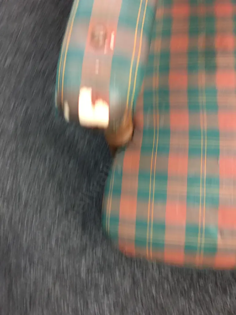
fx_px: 264
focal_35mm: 29
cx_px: 118
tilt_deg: -82.1
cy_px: 158
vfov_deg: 61.7
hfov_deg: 48.2
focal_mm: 4.15
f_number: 2.2
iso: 100
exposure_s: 1/10
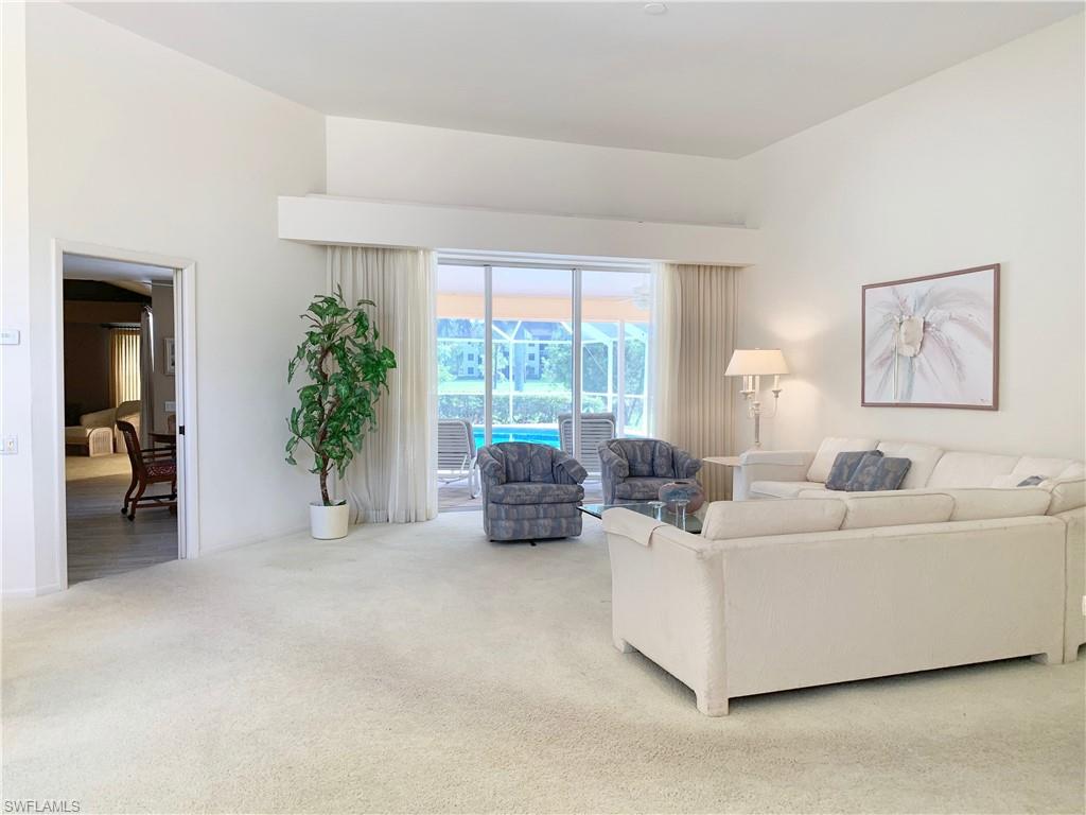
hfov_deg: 67.3
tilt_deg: -2.7
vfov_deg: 53.1
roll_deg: +0.3
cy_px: 408
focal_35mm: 26
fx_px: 816
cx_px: 543
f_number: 1.8
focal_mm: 4.25
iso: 50
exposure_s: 1/60
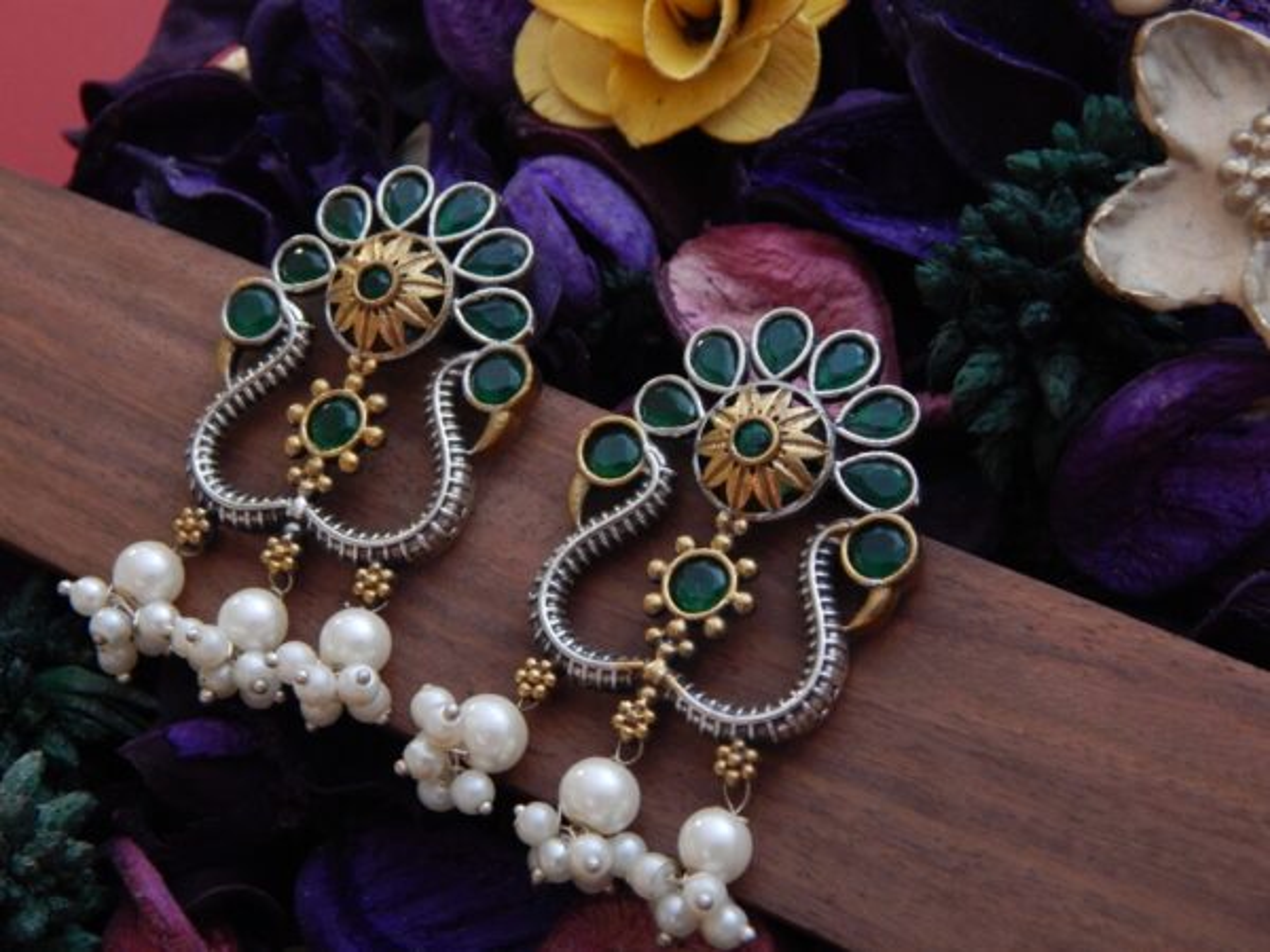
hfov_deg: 31.7
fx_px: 2238
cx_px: 635
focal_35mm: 61
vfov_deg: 24.0
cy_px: 476
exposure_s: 1/15
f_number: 4
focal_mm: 10.9
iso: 400
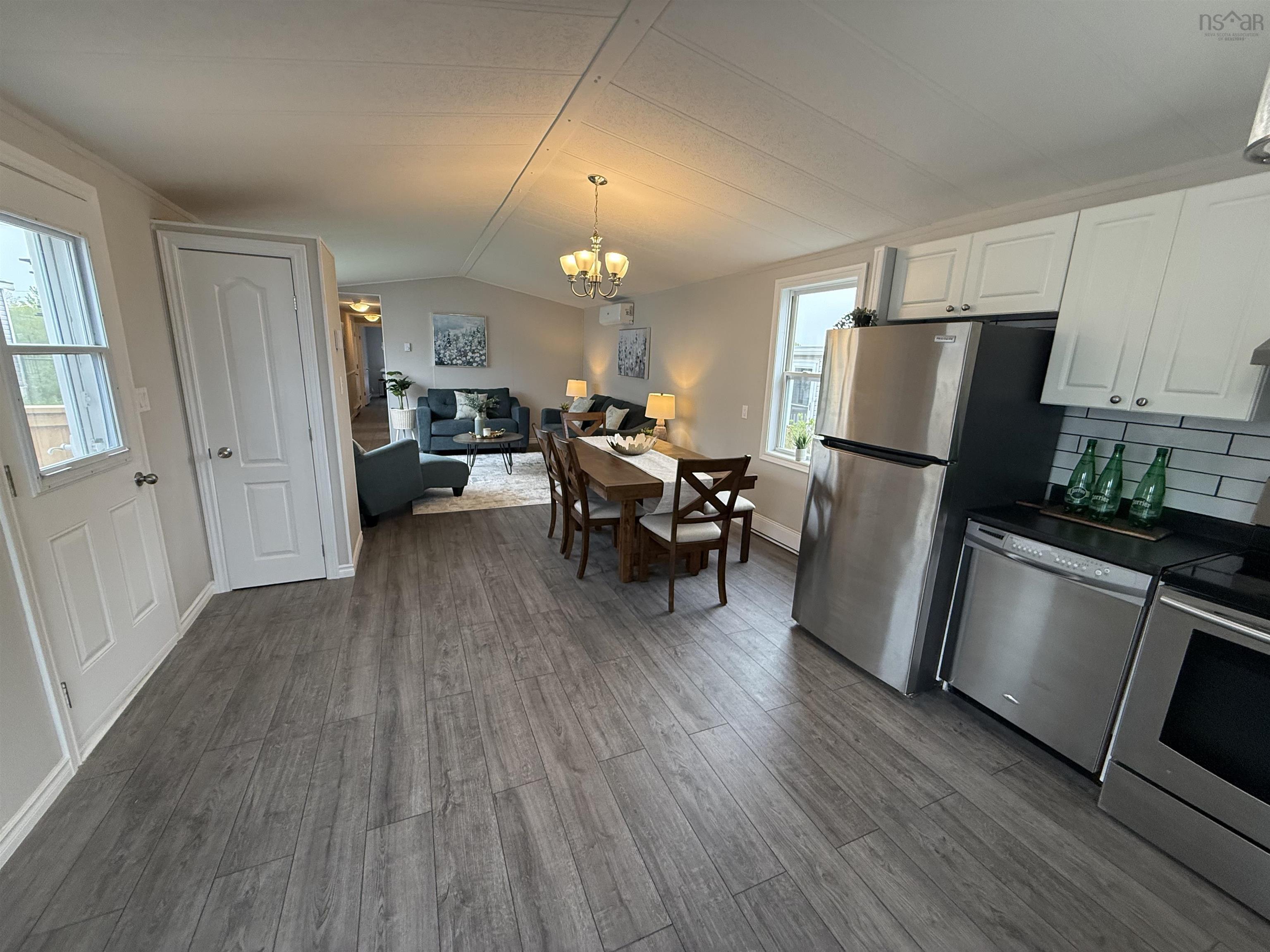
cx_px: 635
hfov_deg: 102.1
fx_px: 514
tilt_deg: -13.4
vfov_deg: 85.7
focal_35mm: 14
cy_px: 476
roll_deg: -2.6
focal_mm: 2.22
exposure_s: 1/120
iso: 250
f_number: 2.2
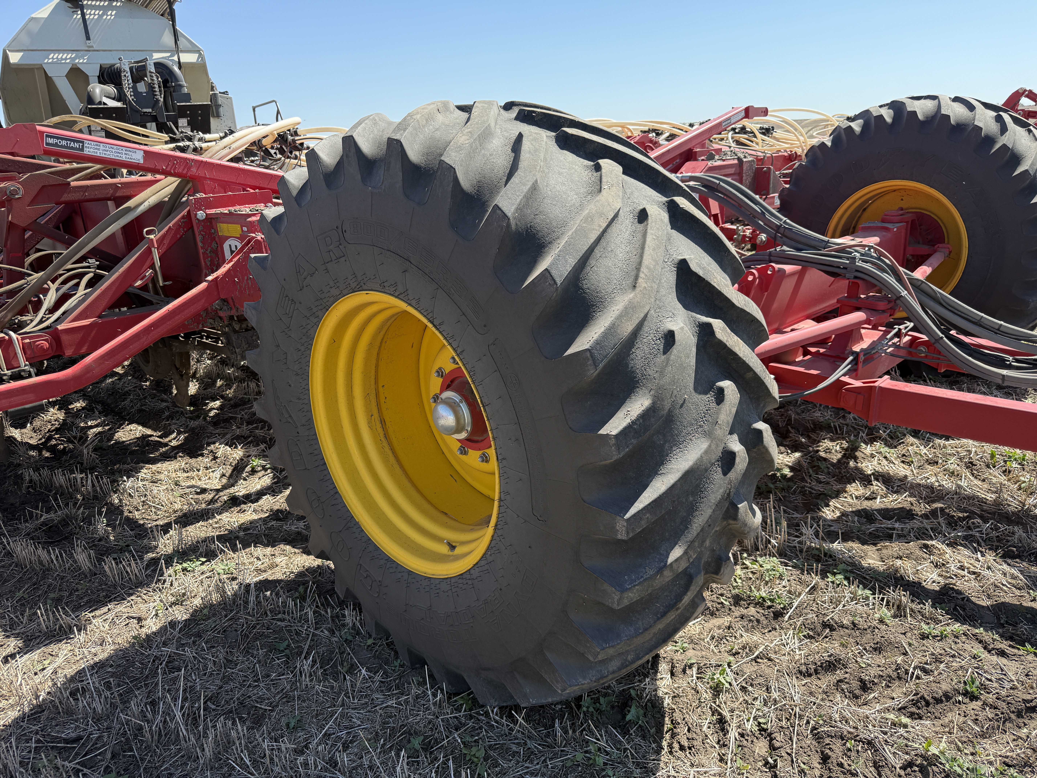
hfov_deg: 71.6
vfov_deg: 56.8
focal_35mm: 24
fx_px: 719
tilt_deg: -20.3
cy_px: 389
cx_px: 518
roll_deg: +3.2
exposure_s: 1/1271
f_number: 1.78
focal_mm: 6.76
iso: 80
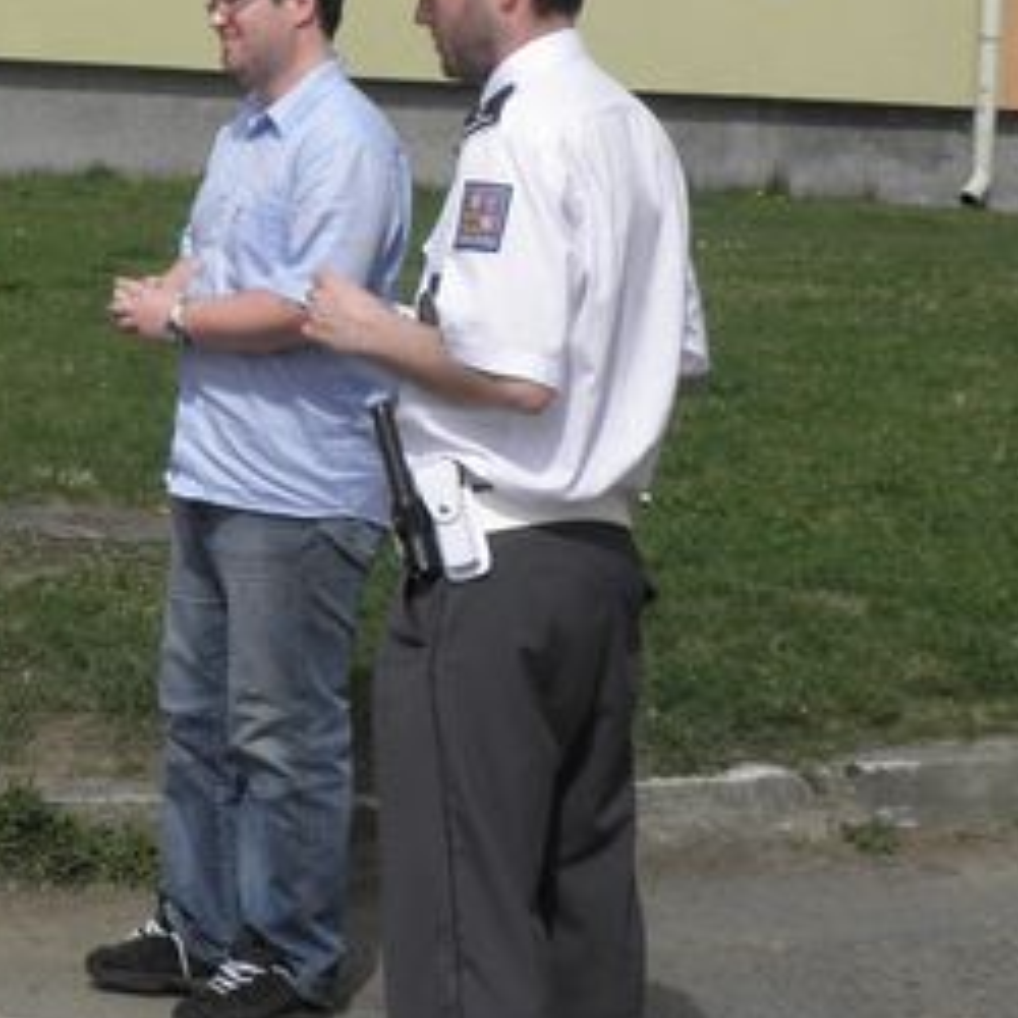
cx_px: 8
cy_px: 159
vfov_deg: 18.1
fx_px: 3161
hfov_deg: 17.9
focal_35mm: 95
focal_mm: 7.59
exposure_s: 1/400
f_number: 5.6
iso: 64
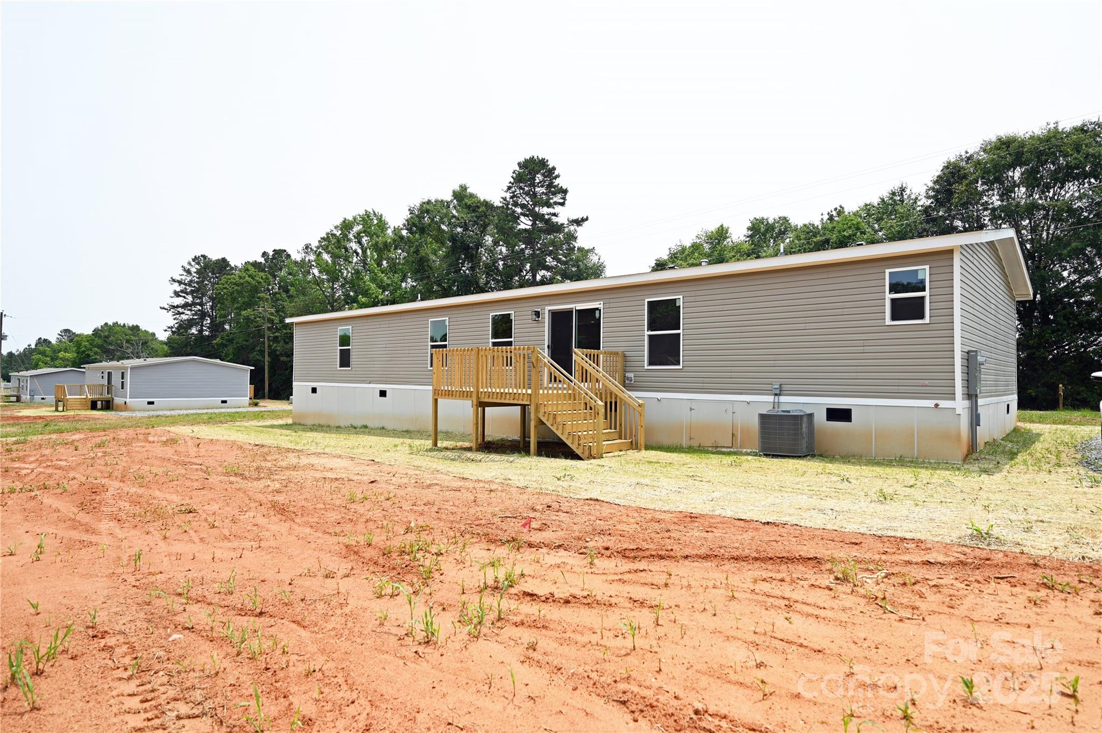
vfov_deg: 63.1
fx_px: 596
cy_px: 366
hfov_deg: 85.5
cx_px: 551
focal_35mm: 20
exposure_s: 1/800
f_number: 4
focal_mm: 19.5
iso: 100
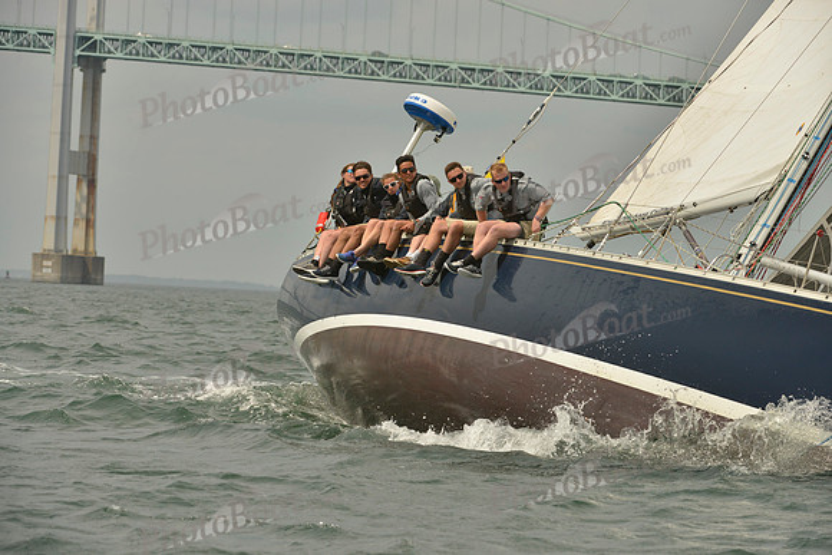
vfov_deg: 6.9
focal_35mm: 200
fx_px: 4623
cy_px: 278
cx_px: 416
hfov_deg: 10.3
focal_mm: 200
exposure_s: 1/1250
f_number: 9
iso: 280
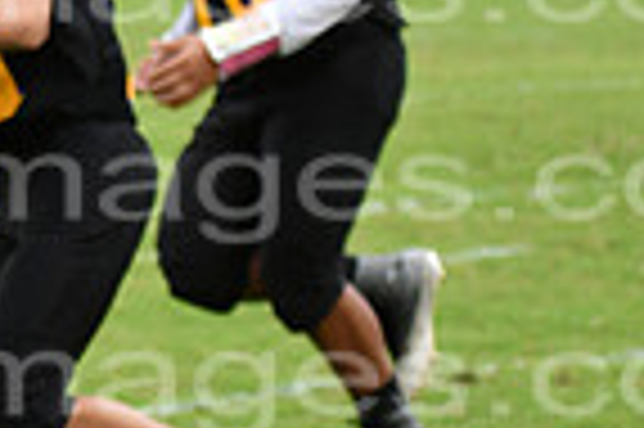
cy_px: 286
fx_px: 15224
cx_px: -158
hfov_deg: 2.4
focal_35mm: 852
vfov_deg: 1.6
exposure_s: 1/1600
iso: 800
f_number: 3.5
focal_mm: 140
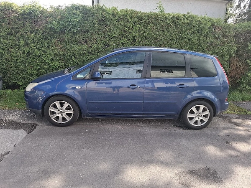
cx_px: 126
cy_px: 94
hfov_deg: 73.9
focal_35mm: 23
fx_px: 167
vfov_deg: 58.9
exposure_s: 1/435
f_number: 1.8
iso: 50
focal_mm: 5.54
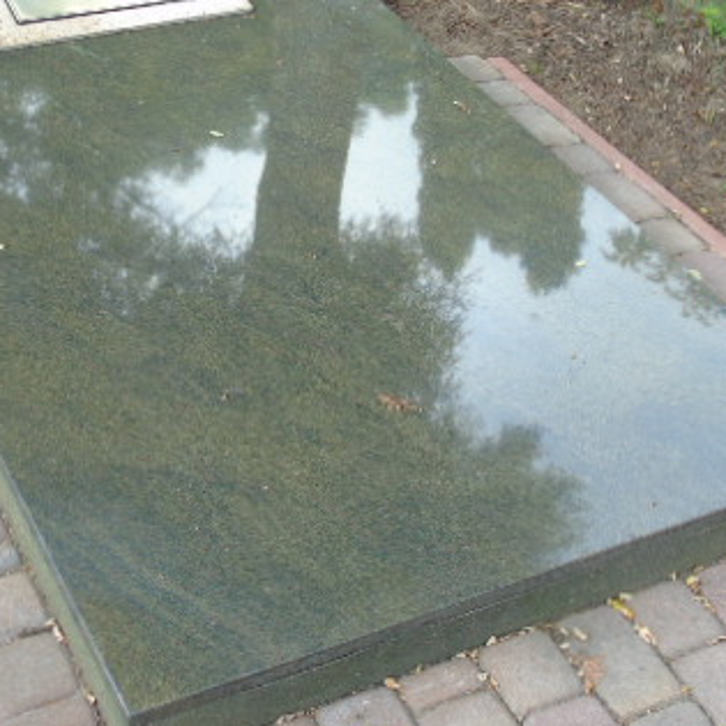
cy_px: 295
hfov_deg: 28.1
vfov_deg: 28.1
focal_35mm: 61
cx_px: 313
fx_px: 1447
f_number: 3.8
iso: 80
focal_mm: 6.1
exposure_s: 1/80
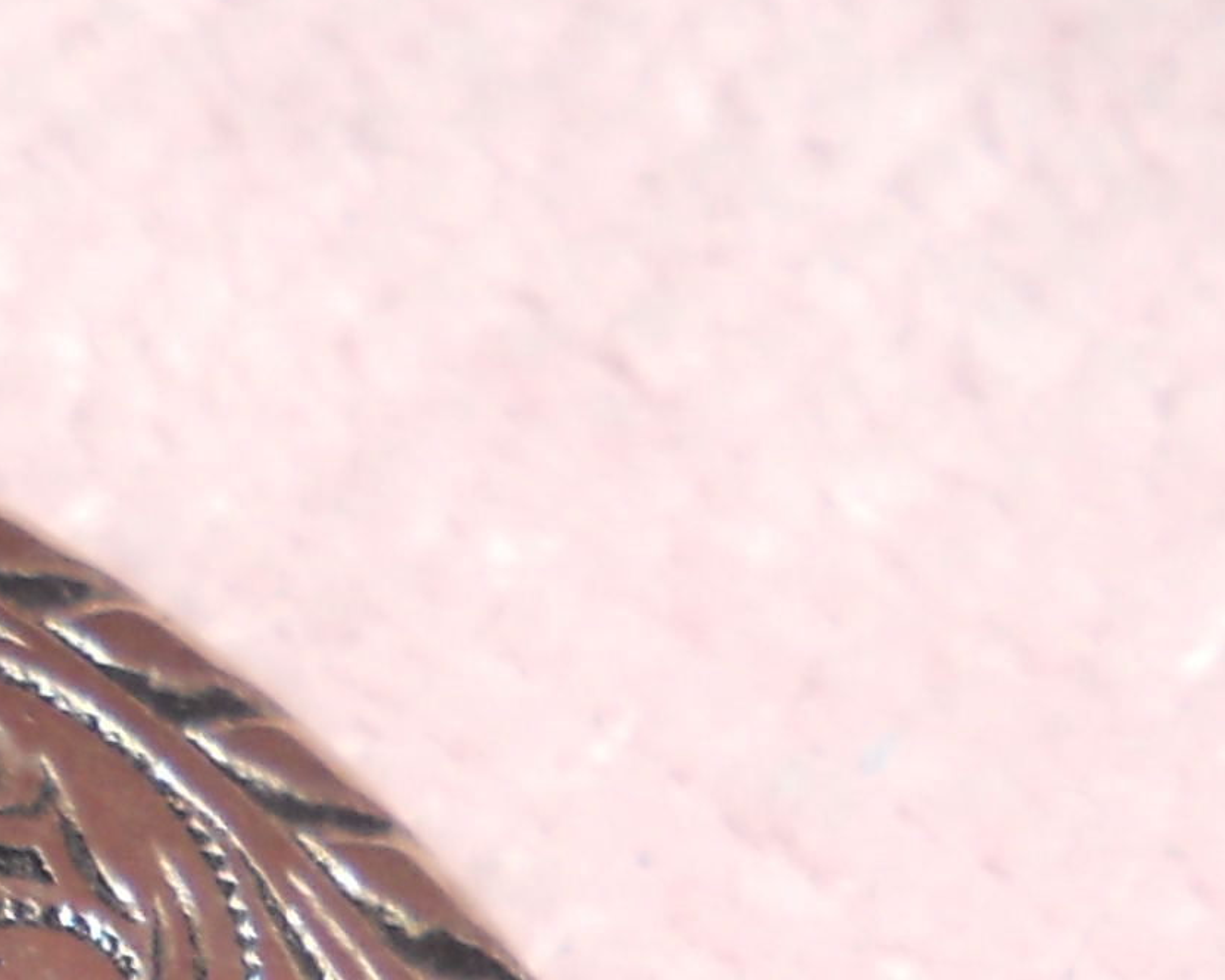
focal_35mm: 150
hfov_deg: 11.1
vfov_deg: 9.7
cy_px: 1869
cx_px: -1584
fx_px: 5437
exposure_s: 1/25
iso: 80
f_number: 8.8
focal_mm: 5.8
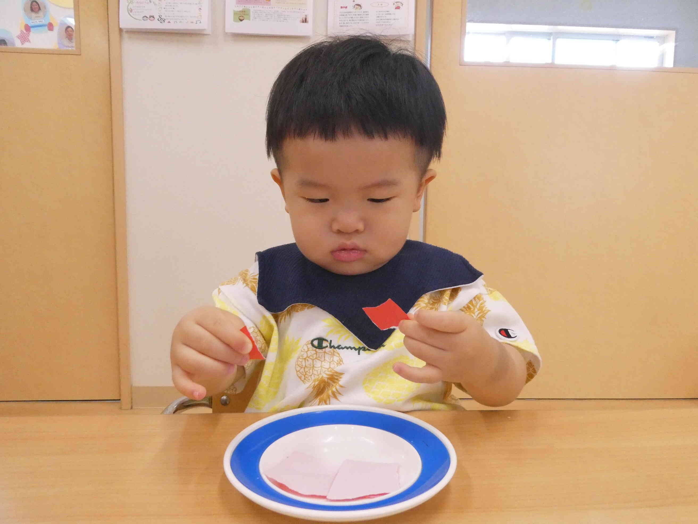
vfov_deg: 56.8
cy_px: 262
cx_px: 349
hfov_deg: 71.6
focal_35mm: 24
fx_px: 484
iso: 800
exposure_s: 1/125
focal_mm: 4.3
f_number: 3.3
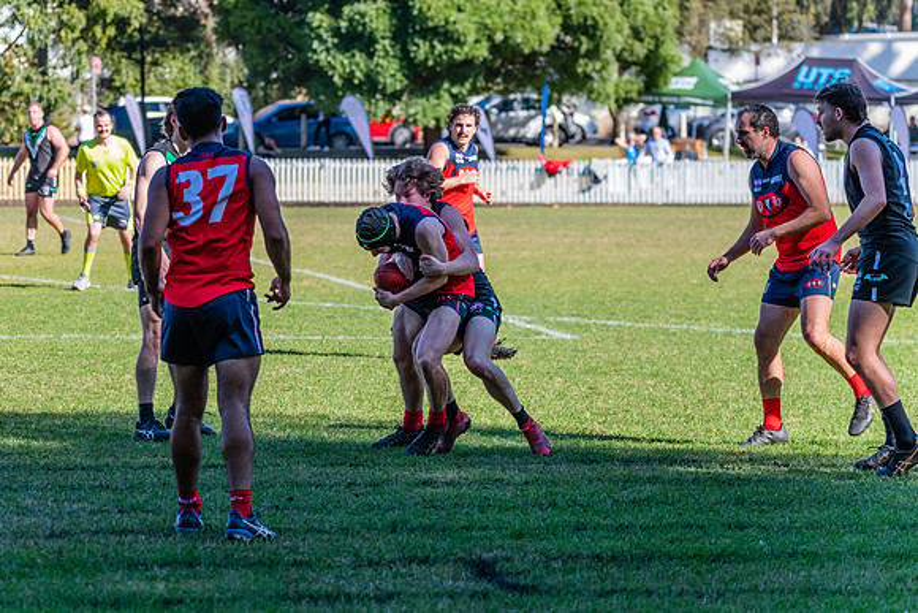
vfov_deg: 8.3
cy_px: 274
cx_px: 411
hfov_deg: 12.4
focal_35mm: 166
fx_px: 4226
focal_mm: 150
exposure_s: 1/1600
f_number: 6.3
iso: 800
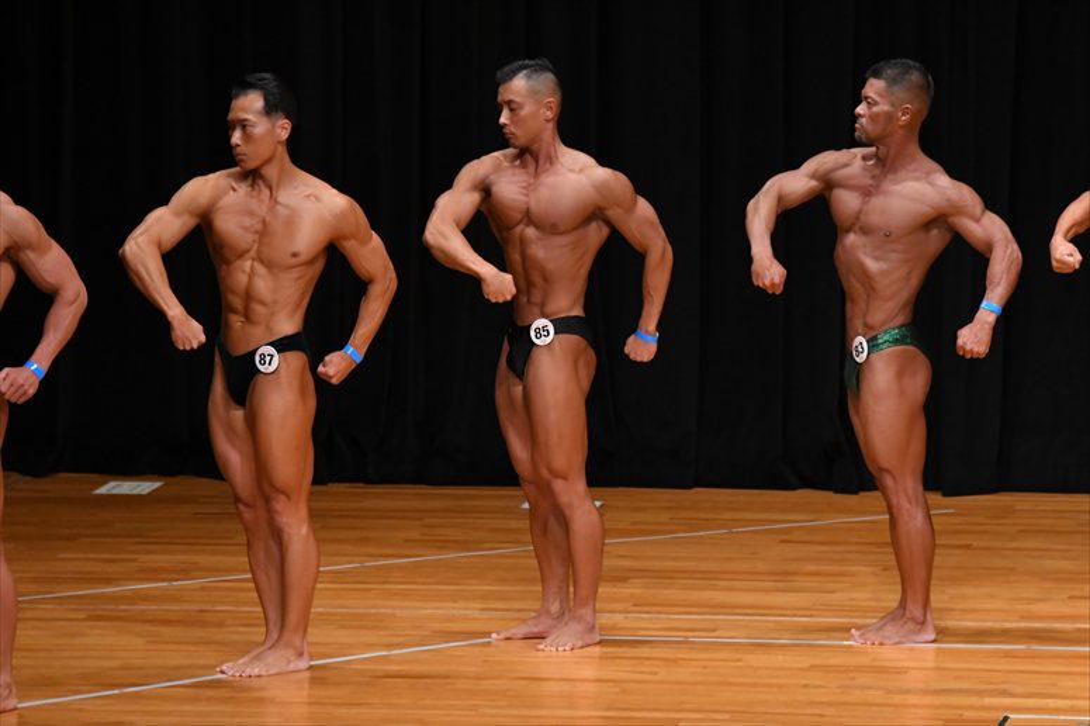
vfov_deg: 5.1
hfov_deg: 7.6
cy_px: 363
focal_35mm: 270
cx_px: 545
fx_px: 8171
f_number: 5.6
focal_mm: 180
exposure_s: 1/400
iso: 3200
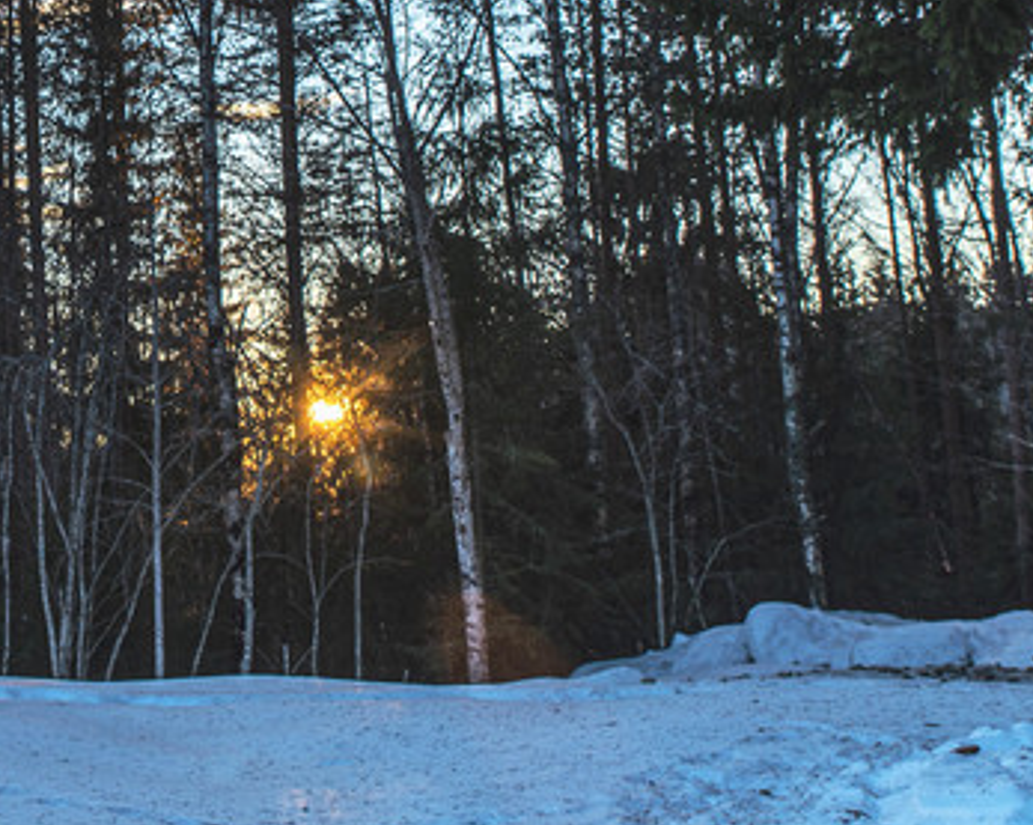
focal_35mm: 78
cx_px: 51
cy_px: -7
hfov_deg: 23.6
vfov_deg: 19.1
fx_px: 2383
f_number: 6.3
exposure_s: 1/60
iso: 100
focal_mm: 32
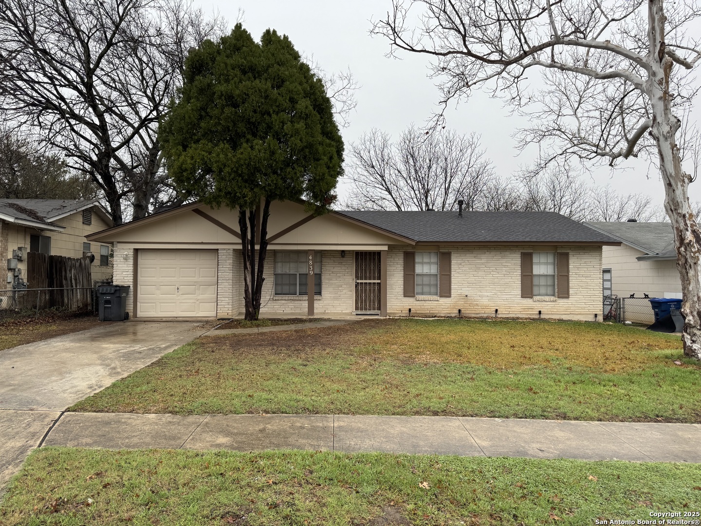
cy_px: 263
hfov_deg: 71.6
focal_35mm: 24
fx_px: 486
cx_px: 350
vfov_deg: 56.8
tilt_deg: +0.8
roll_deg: -0.8
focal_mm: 6.76
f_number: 1.78
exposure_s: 1/258
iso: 64
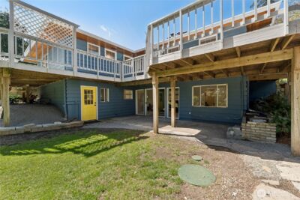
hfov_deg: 100.4
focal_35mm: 15
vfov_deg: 77.4
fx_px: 125
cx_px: 150
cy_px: 100
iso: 250
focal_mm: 10
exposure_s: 1/60
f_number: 9
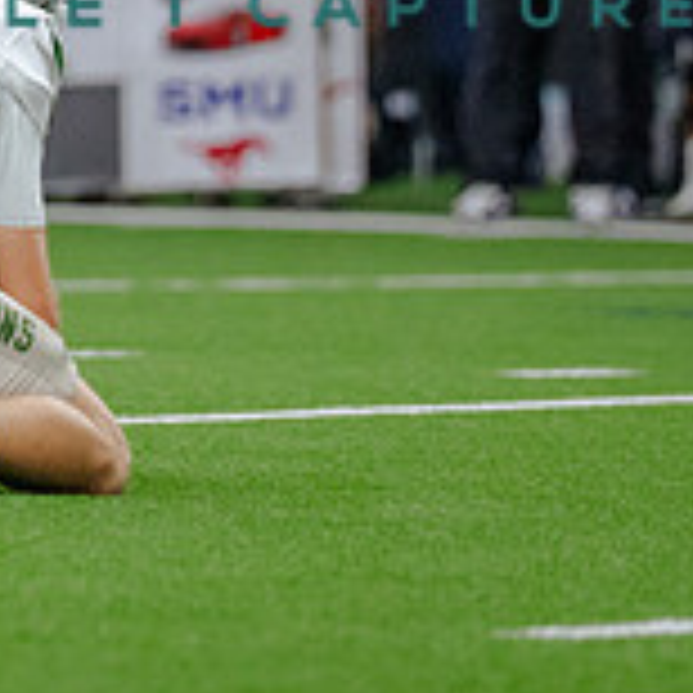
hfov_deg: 1.9
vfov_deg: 1.9
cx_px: -452
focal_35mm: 914
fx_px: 20702
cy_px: -285
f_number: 2.8
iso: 3200
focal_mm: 175
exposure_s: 1/1250
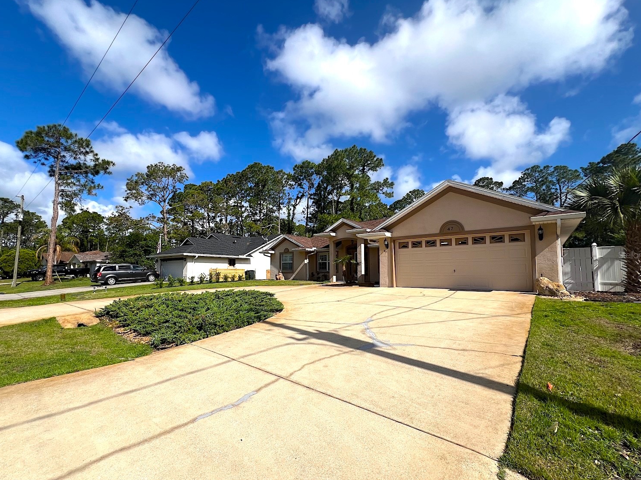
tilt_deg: +3.7
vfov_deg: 85.6
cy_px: 255
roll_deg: +1.1
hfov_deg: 102.1
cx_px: 314
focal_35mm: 14
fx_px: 259
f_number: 1.8
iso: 32
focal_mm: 1.57
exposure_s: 1/2179
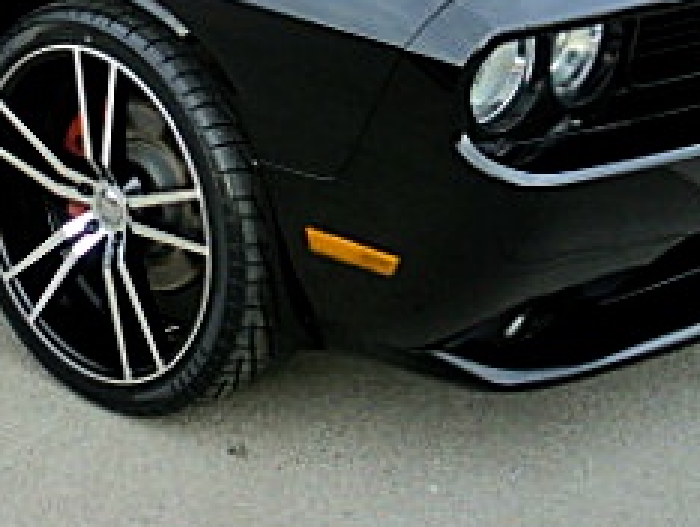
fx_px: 1437
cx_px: 42
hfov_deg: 26.3
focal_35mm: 71
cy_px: -57
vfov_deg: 19.8
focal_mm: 4.65
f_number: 2.6
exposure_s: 1/125
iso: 64
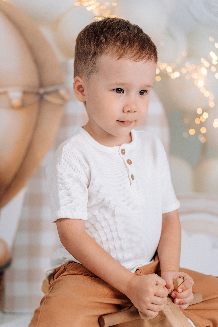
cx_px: 109
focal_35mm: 72
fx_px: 654
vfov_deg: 28.1
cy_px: 164
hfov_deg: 18.9
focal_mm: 72
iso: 250
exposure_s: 1/400
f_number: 2.8
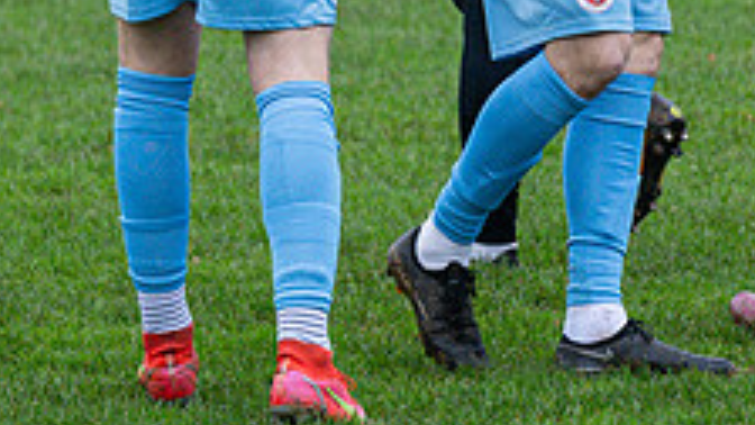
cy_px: -220
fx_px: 12132
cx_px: 1095
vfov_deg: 2.0
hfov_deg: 3.6
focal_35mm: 606
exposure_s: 1/500
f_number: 4
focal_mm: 125
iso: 400
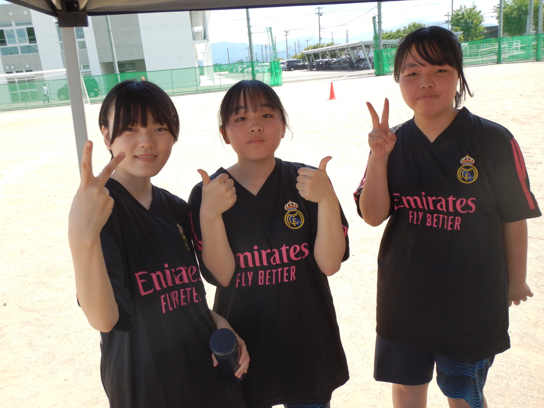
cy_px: 204
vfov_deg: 45.4
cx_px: 272
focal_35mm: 31
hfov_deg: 58.4
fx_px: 487
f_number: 4.2
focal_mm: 5.6
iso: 125
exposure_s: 1/400
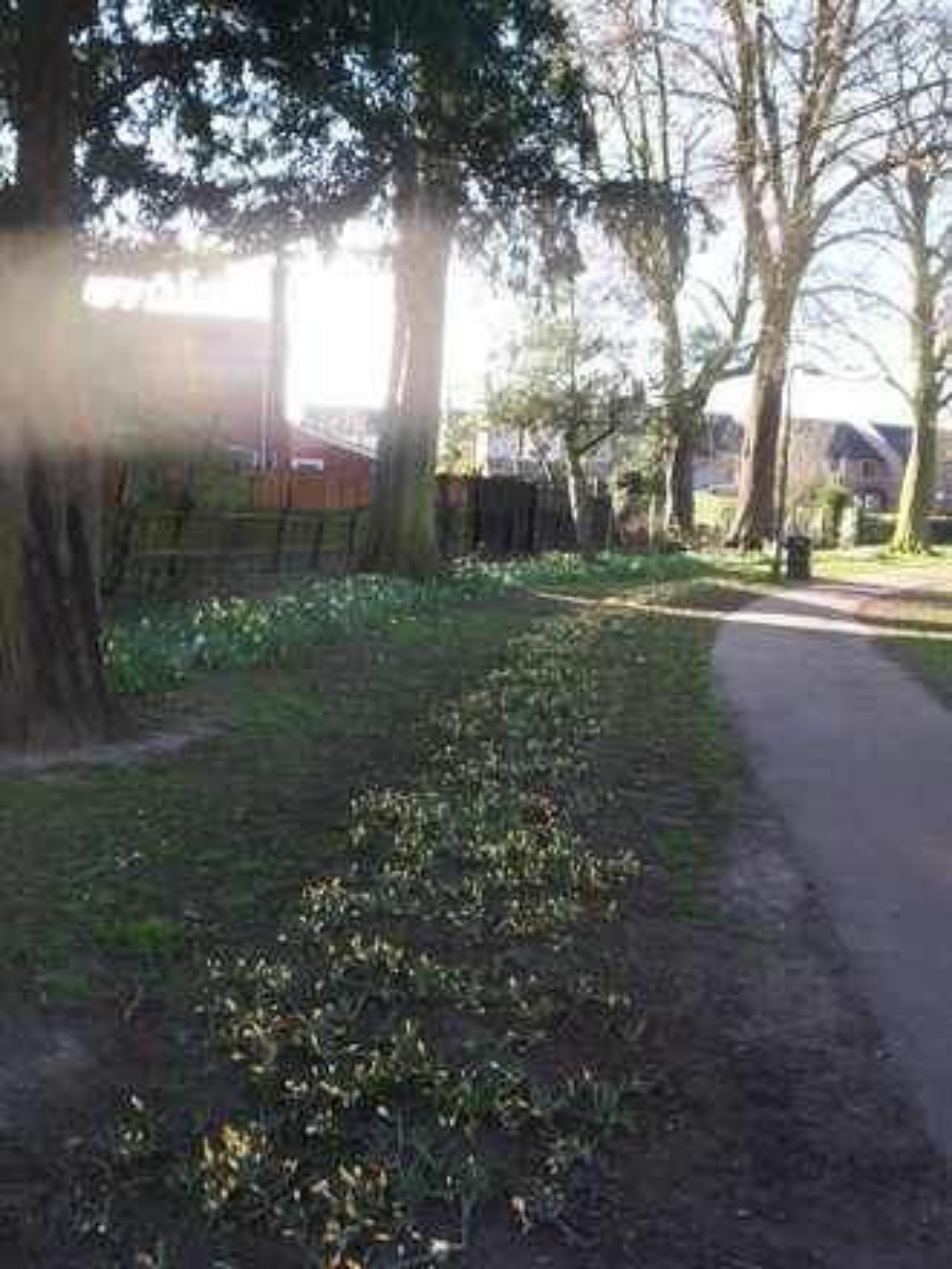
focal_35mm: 36
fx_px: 1320
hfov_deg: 39.7
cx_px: 476
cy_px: 634
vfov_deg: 51.4
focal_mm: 5.9
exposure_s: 1/68.5
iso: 100
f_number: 4.5
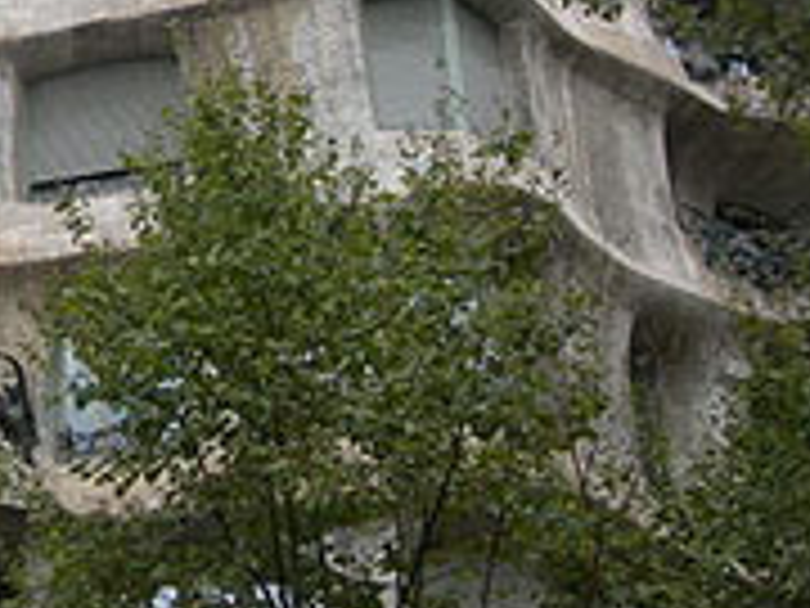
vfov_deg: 15.4
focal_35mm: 95
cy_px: 99
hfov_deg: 19.3
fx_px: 2223
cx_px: -194
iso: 50
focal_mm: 7.8
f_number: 4.8
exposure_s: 1/318
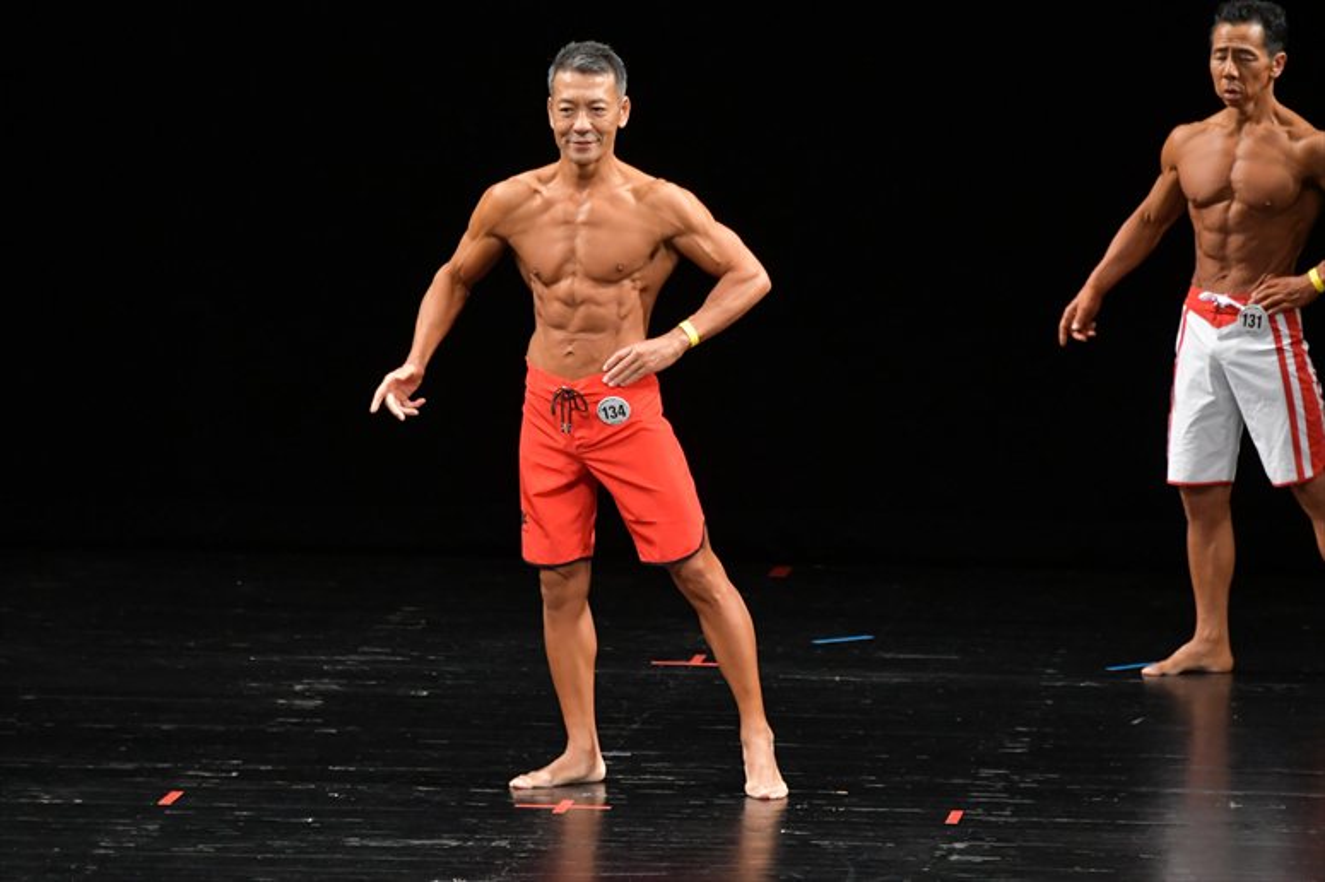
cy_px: 441
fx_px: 10485
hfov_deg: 7.2
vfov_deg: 4.8
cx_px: 662
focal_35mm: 285
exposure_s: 1/400
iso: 3200
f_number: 5.6
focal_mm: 190
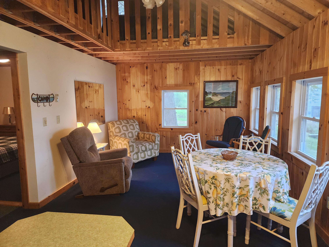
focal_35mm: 23
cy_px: 124
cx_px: 164
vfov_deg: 58.9
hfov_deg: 73.9
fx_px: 219
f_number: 1.8
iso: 640
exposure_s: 1/120
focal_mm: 6.4
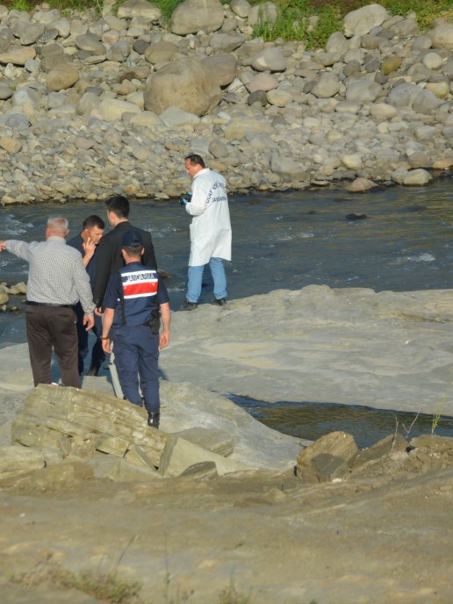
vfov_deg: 8.7
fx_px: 3991
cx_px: 105
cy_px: 301
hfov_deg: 6.5
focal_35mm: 229
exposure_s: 1/640
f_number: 5.6
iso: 200
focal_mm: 105
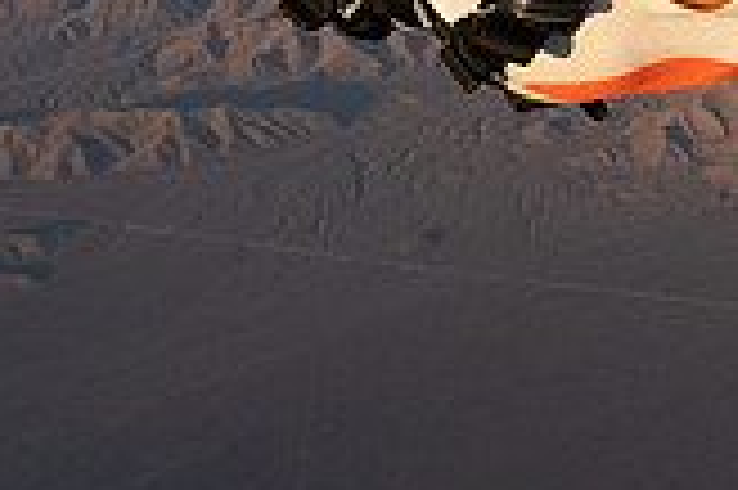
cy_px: -169
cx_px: 896
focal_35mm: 85
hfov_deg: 22.1
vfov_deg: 15.2
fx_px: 1741
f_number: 7.1
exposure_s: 1/2000
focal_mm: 24
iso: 1250
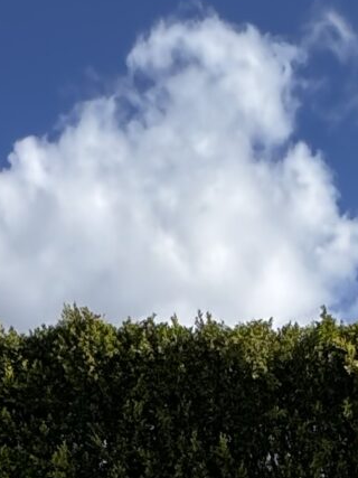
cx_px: 475
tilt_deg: -7.5
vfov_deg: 16.5
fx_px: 1159
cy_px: 1005
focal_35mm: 84
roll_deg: +1.5
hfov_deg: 16.5
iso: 50
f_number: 2.2
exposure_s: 1/749
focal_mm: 2.22
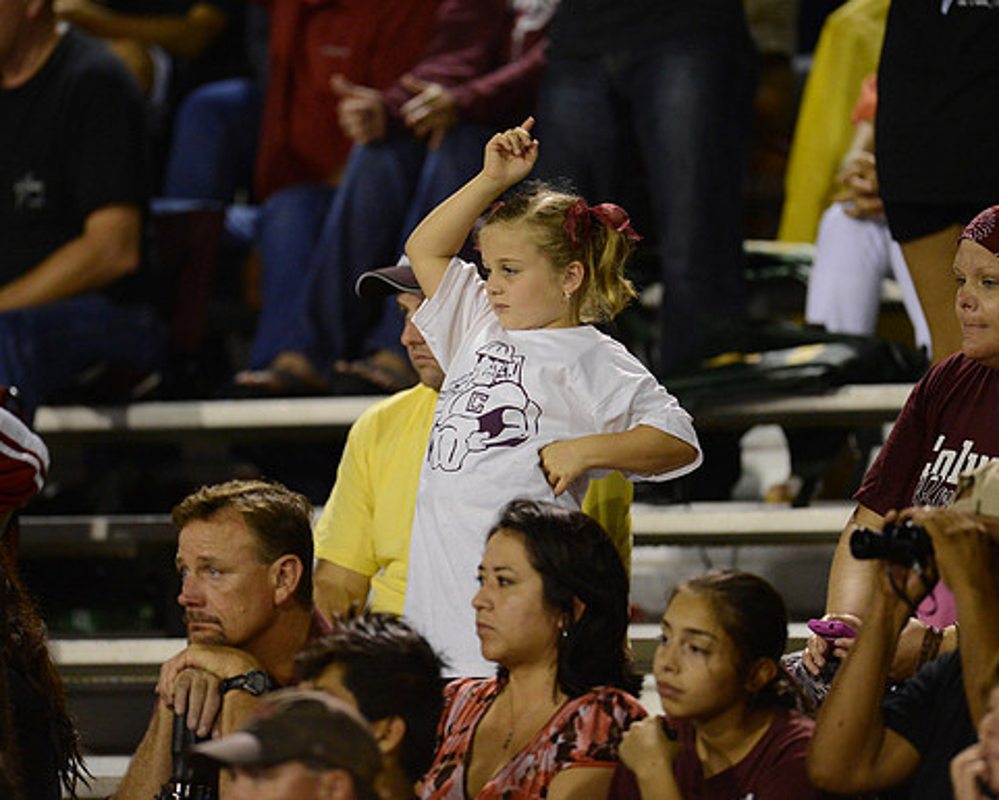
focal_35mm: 453
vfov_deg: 3.4
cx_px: 482
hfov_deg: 4.3
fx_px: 13396
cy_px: 400
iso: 6400
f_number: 2.8
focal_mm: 400
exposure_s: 1/400
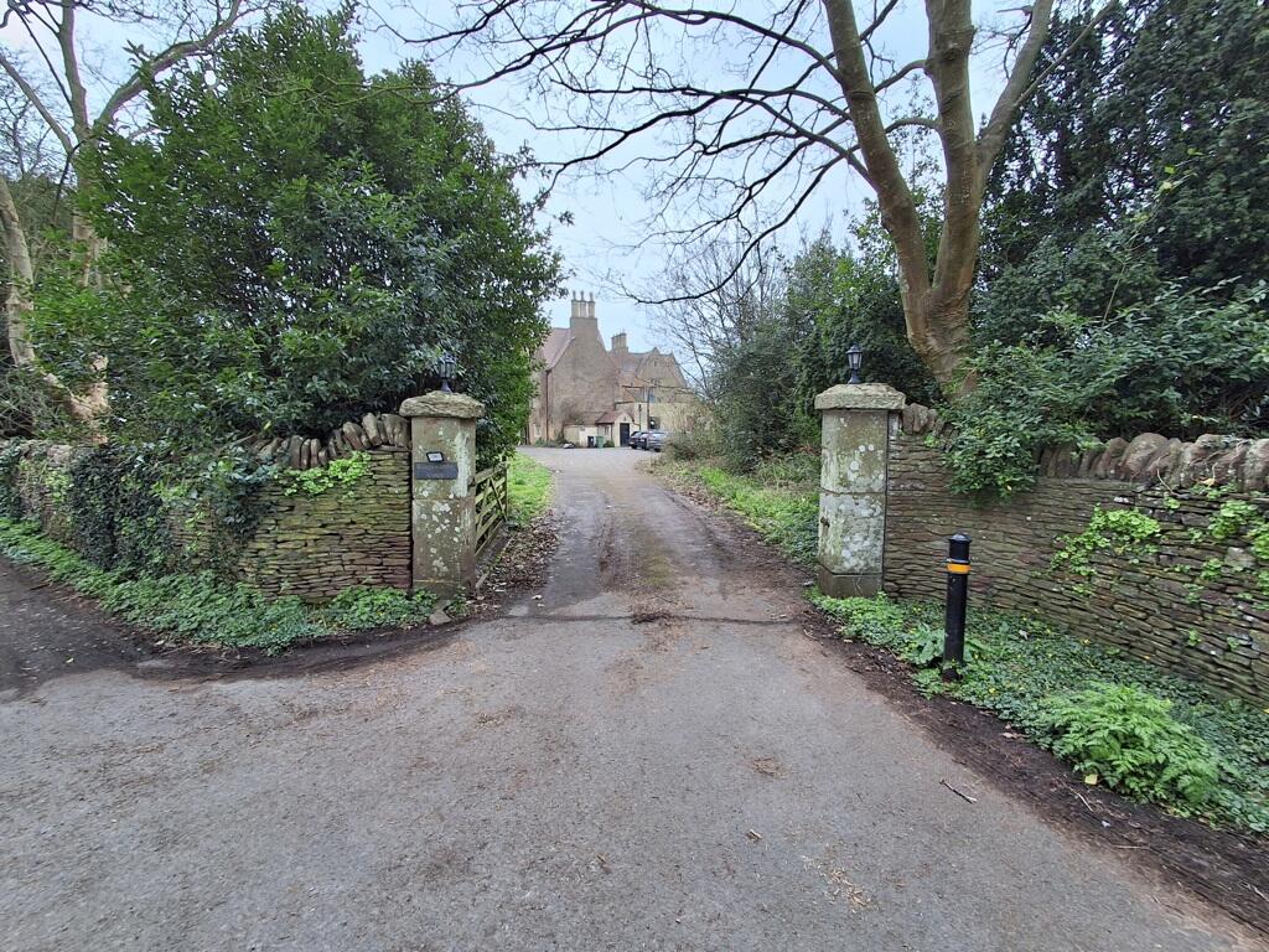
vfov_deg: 78.1
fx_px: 587
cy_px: 476
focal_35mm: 16
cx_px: 634
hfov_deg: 94.5
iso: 40
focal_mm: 1.64
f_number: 2.2
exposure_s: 1/130
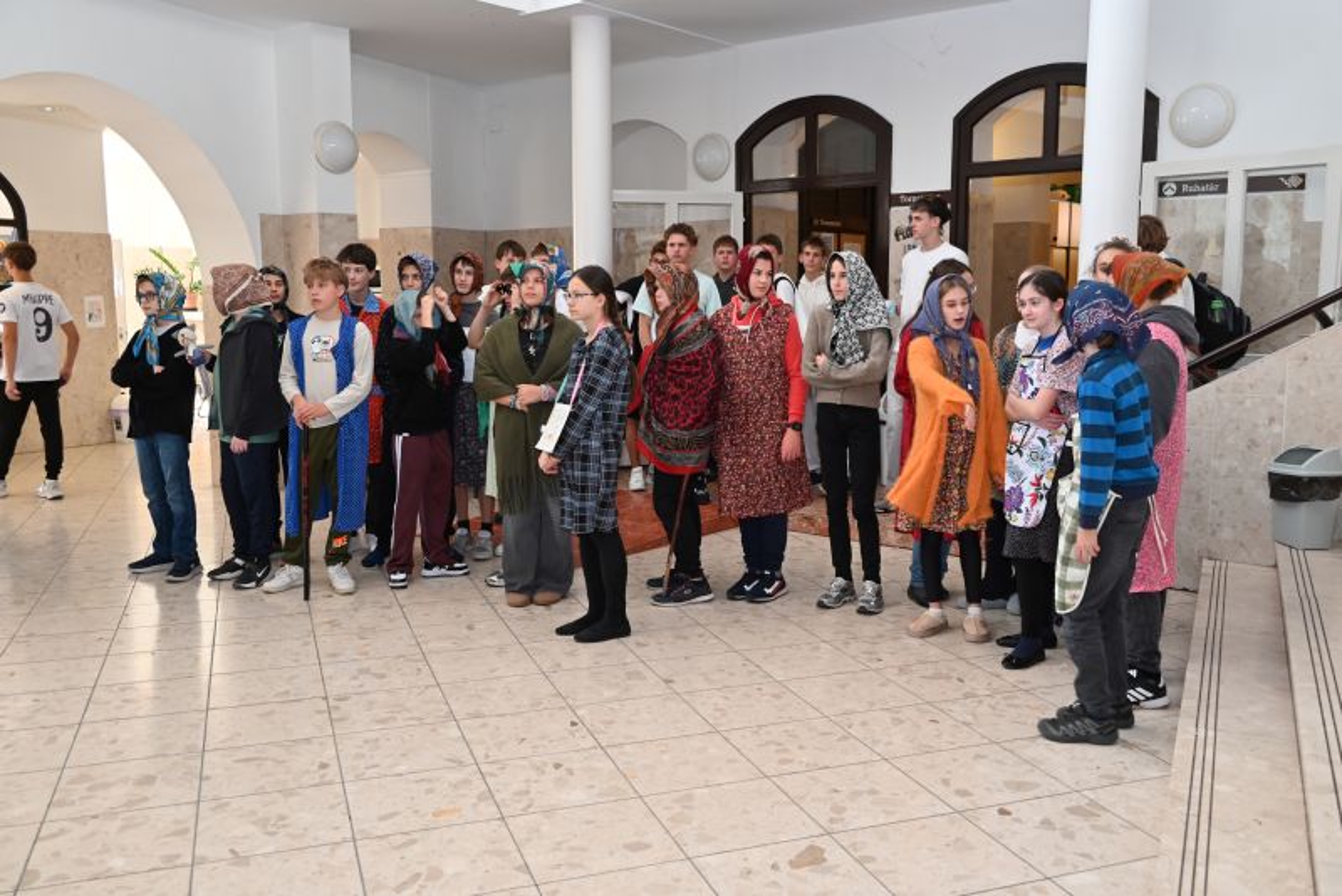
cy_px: 448
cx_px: 671
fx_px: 1193
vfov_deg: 41.1
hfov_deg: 58.7
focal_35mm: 32
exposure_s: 1/100
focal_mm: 32
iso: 1600
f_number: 5
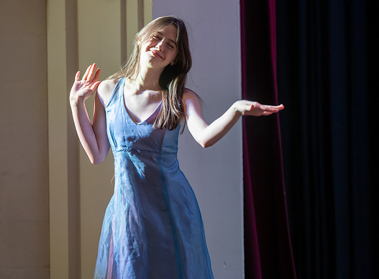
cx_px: 181
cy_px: 112
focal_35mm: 268
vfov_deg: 5.5
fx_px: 2922
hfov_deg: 7.4
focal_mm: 200
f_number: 2.8
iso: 1800
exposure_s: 1/250
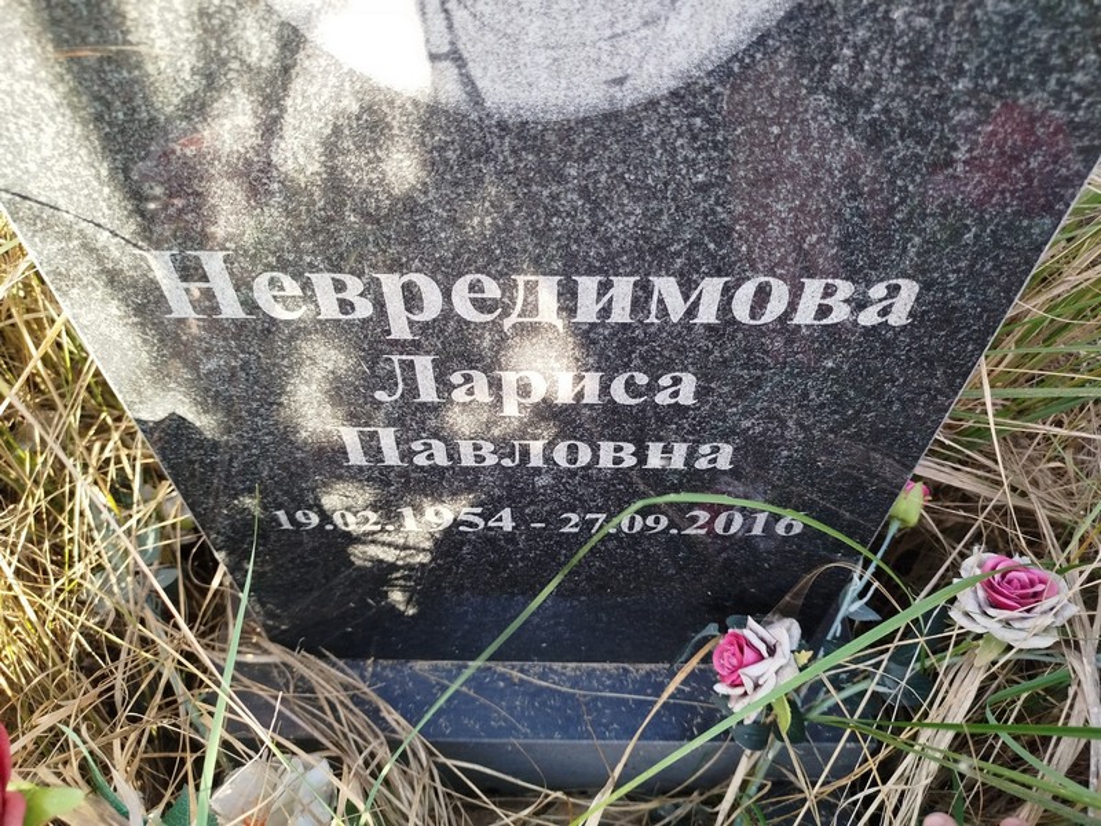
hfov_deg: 71.6
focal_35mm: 24
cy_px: 413
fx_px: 763
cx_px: 550
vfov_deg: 56.8
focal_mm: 5.31
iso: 100
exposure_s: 1/100
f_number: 1.7
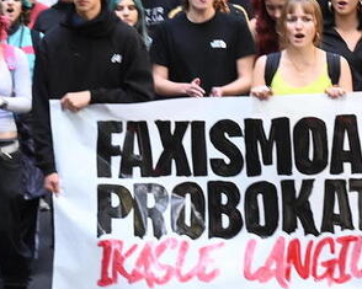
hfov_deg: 9.1
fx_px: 2238
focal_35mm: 209
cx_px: 427
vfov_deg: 7.4
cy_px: 130
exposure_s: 1/160
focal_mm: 70
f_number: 4
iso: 1250
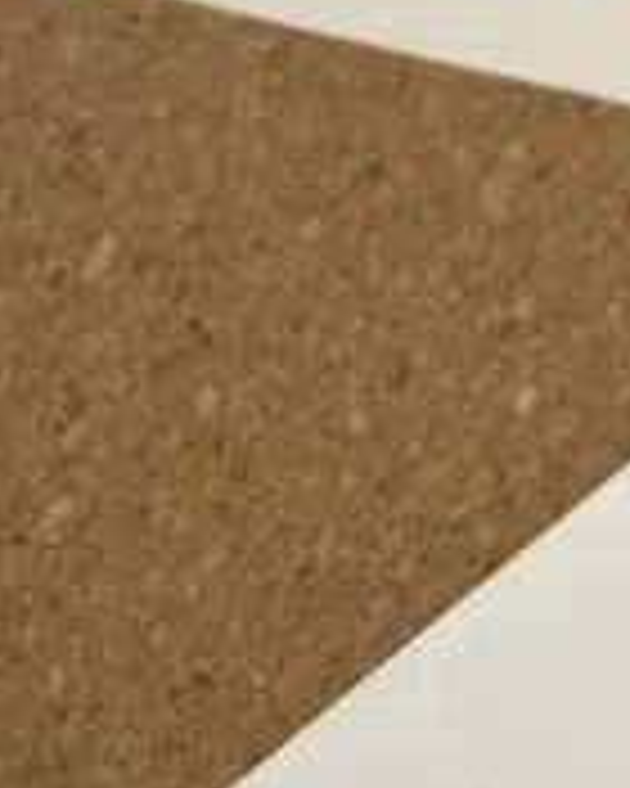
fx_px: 2494
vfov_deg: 17.6
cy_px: 765
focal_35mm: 107
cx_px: 382
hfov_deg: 14.4
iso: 400
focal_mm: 6.86
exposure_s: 1/40
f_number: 1.78
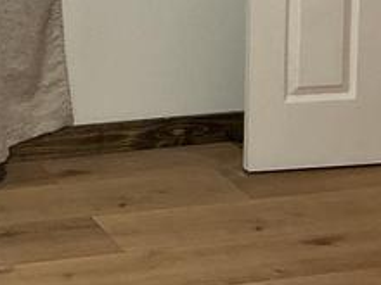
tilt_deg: -8.0
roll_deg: +0.1
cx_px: -62
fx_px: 1486
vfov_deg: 10.5
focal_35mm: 135
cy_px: -181
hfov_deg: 14.2
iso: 100
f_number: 1.8
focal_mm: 3
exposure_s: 1/60
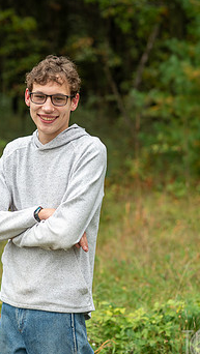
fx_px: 1100
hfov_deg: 10.4
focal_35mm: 117
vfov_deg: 18.3
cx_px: 57
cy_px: 163
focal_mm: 85
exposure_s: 1/320
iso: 125
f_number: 3.5
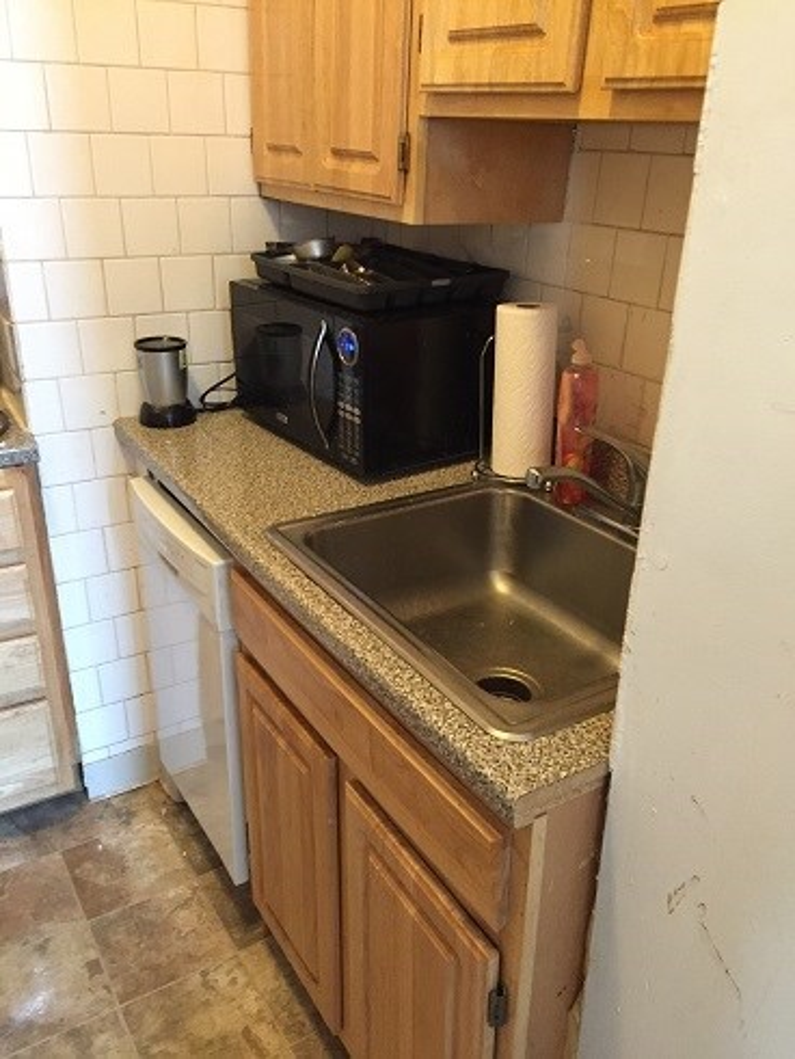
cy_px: 530
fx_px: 887
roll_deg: -2.3
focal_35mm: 29
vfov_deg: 61.6
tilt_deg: -24.4
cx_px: 398
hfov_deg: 48.3
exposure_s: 1/20
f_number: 2.2
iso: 250
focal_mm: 4.15
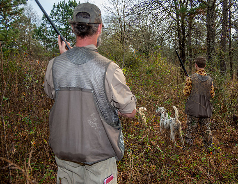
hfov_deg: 47.5
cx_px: 138
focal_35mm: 39
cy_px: 92
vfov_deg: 37.8
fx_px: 269
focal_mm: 35
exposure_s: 1/200
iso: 250
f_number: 7.1
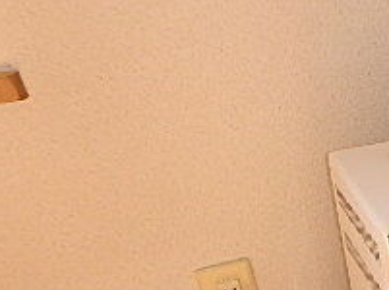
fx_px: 752
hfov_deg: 22.7
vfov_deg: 20.4
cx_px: 608
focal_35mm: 67
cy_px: 354
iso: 125
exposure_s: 1/80
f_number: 3.5
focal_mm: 3.7
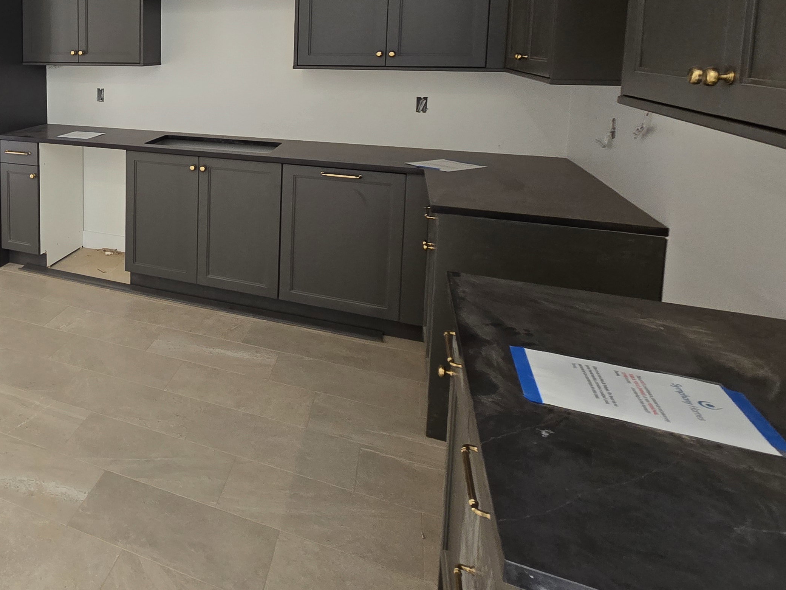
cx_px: 63
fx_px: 568
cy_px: 111
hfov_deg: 58.2
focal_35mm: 25
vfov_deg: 51.2
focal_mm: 2.2
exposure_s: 1/60
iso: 125
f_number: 2.2
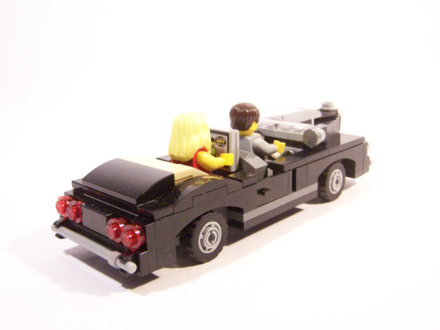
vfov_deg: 37.7
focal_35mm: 38
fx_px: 483
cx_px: 220
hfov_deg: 49.0
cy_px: 165
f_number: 3.6
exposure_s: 1/30
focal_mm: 6.3
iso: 400
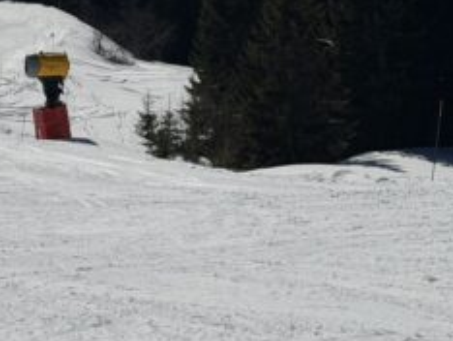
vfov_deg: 9.0
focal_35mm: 164
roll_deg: +1.9
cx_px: 62
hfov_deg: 12.0
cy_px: 16
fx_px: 2148
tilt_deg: -8.5
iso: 80
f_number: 1.78
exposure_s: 1/43478
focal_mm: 6.76
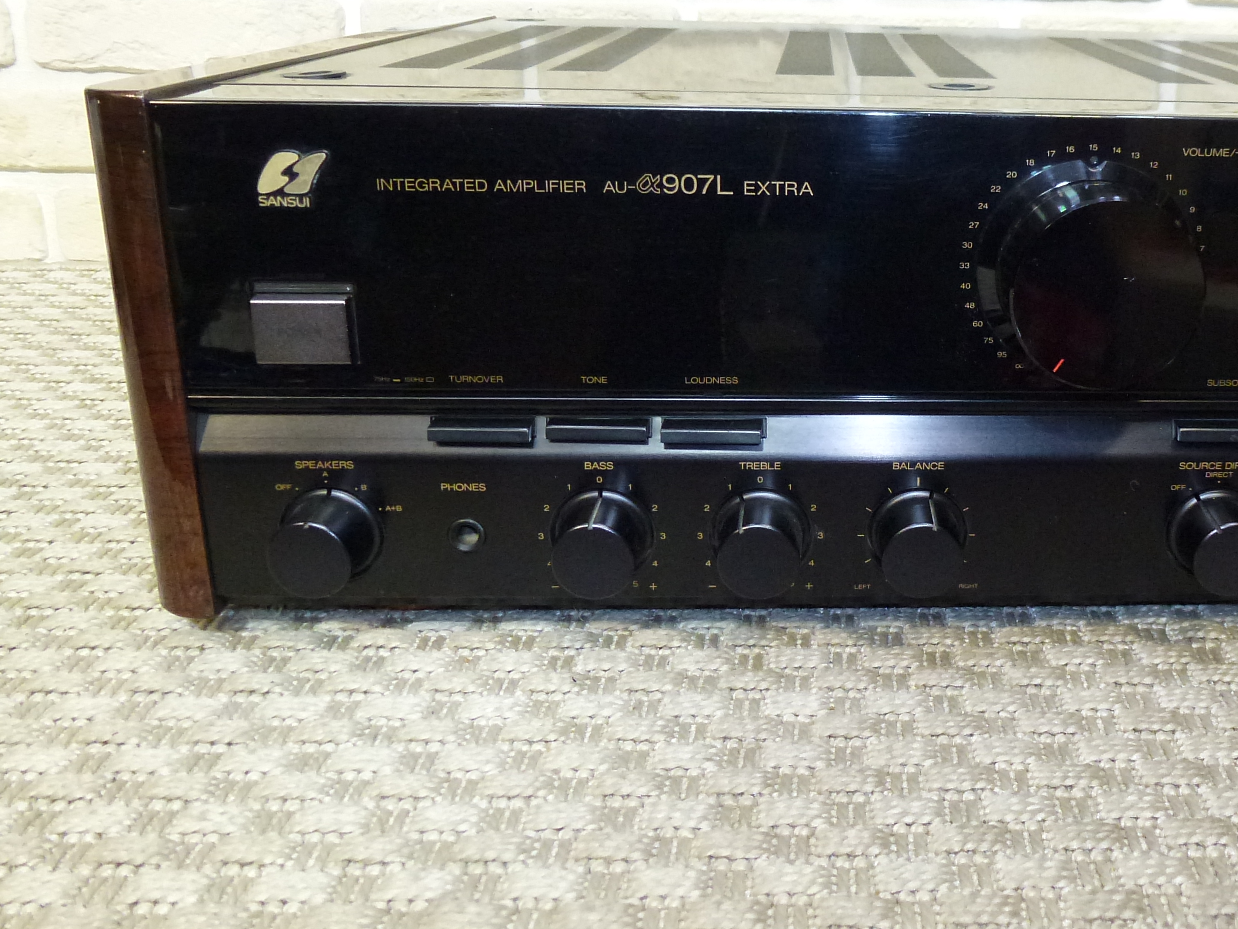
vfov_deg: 39.5
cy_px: 364
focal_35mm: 36
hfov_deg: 49.5
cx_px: 916
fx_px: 1287
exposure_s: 1/60
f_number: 3.3
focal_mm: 4.3
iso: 400
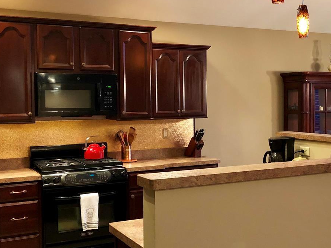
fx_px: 478
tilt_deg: -1.7
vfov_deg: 29.1
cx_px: 203
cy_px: 123
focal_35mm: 50
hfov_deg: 38.0
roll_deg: -0.8
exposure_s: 1/15
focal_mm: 3.99
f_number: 1.8
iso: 100
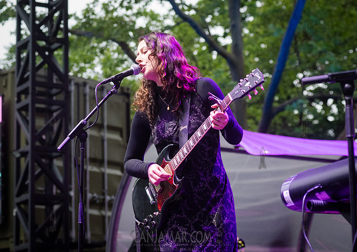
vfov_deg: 12.4
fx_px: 1158
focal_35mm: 115
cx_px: 172
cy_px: 95
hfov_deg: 17.5
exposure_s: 1/500
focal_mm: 86
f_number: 4.5
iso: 3200
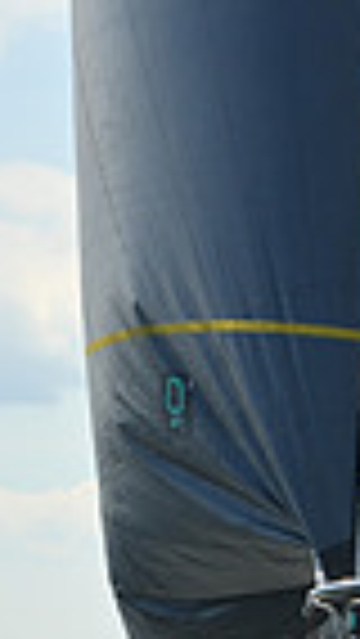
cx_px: 1296
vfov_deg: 5.3
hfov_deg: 2.9
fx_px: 6899
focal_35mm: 407
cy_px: 722
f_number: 8
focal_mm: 95
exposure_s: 1/1250
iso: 250
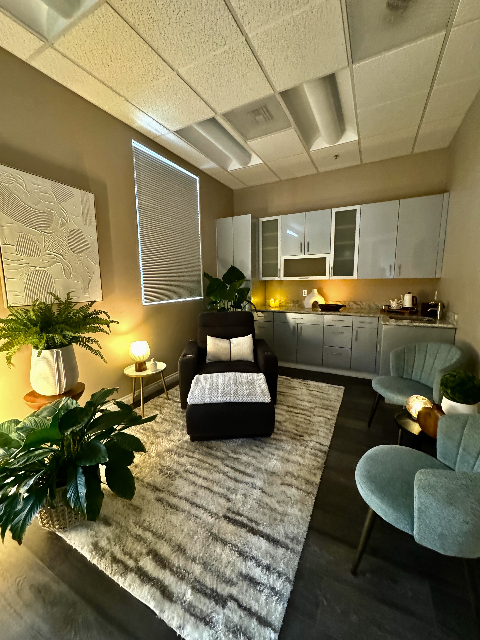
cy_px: 320
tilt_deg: -9.7
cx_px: 240
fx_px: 259
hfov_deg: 85.7
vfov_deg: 102.1
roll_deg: +1.2
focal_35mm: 14
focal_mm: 2.22
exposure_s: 1/60
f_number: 2.2
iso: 1250
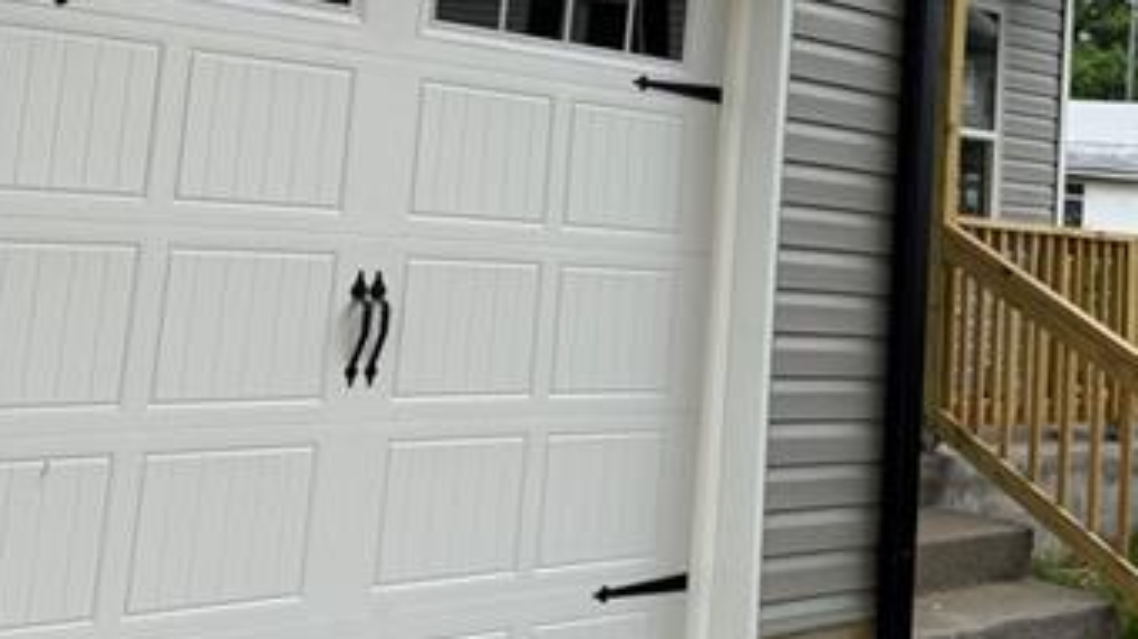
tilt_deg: +6.7
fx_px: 1780
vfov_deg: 19.5
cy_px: -57
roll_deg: -5.3
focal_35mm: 59
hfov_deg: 35.4
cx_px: 495
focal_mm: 6.76
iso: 100
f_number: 1.78
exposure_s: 1/1727
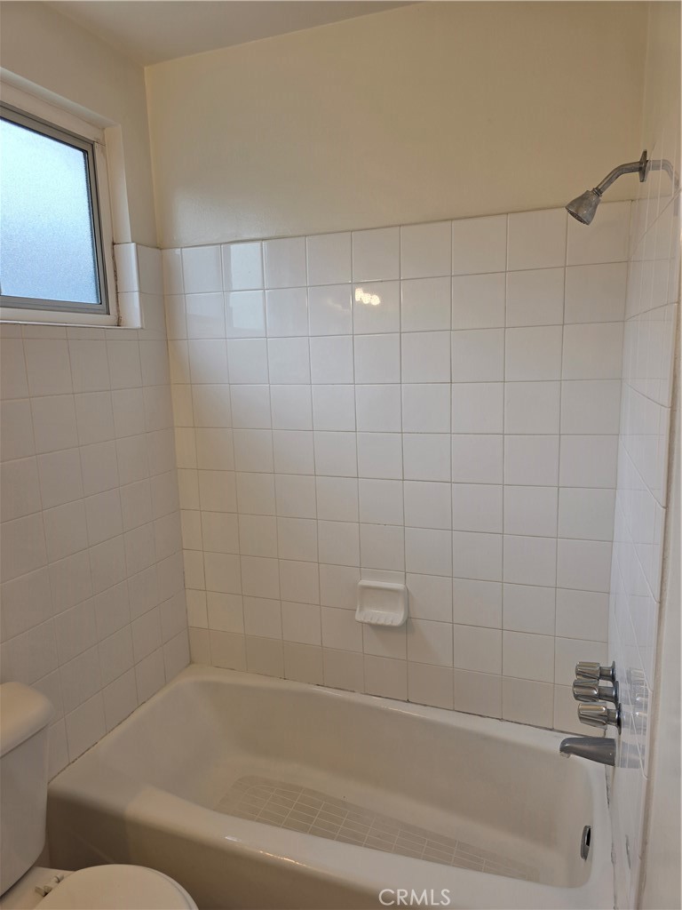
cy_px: 455
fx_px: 604
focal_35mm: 23
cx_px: 341
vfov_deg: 73.9
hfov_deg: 58.9
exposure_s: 1/120
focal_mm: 6.3
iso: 25
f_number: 1.7
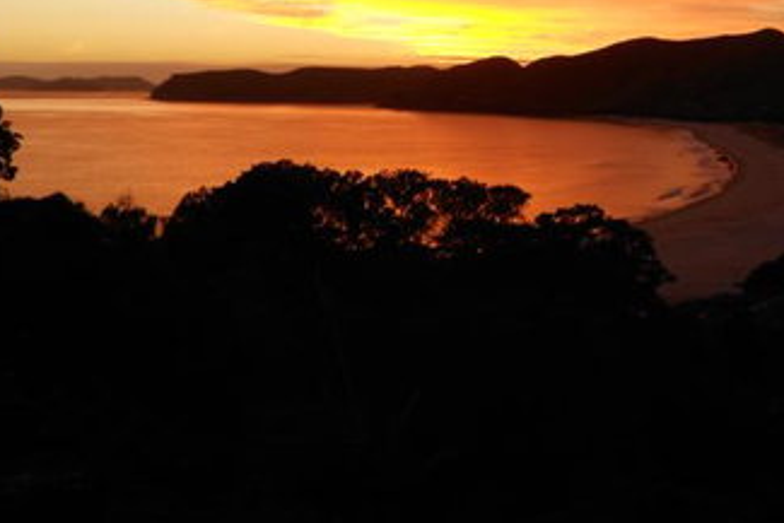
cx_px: 400
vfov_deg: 20.4
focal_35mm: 66
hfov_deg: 30.5
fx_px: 1438
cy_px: 96
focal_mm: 7.7
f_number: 4.2
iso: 80
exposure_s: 1/40
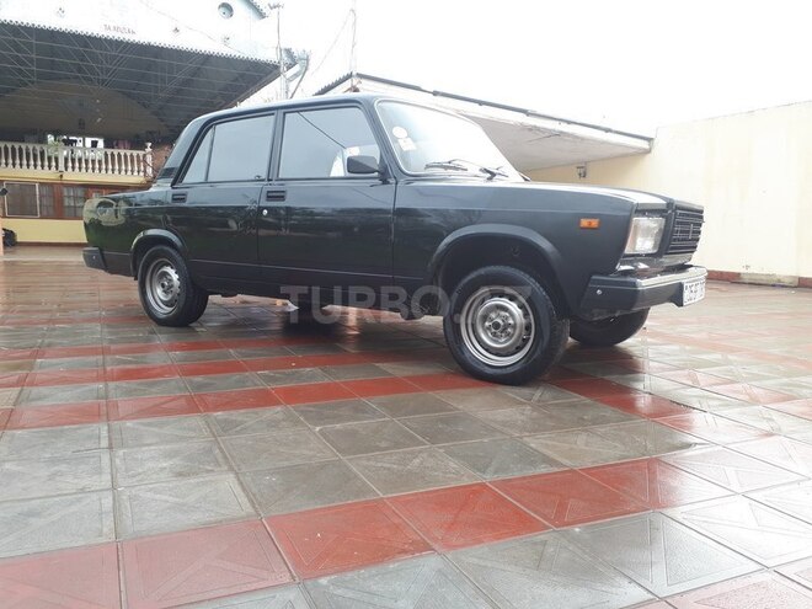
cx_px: 406
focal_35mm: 27
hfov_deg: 65.3
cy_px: 304
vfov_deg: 51.4
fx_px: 633
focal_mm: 3.6
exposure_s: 1/100
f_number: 1.9
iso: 40
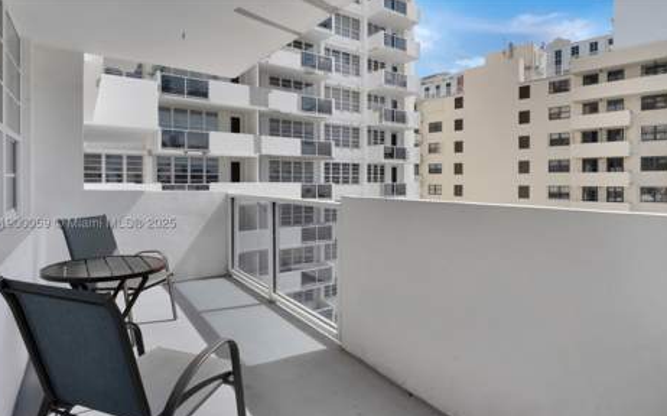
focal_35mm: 18
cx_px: 326
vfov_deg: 64.8
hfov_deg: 91.1
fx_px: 327
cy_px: 225
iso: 125
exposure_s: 1/100
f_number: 22
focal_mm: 17
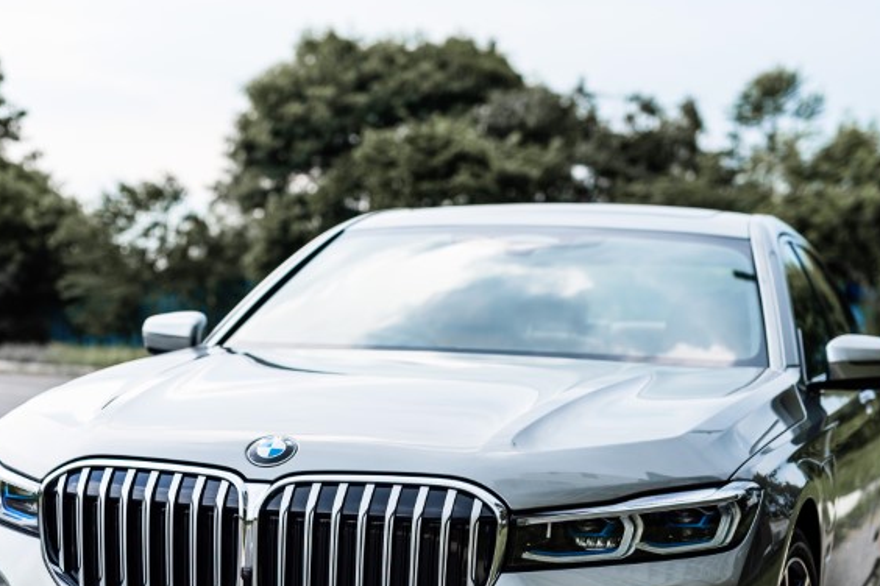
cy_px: 455
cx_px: 350
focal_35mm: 85
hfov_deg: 23.9
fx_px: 2078
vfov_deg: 16.0
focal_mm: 50
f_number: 2
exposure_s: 1/1250
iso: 100
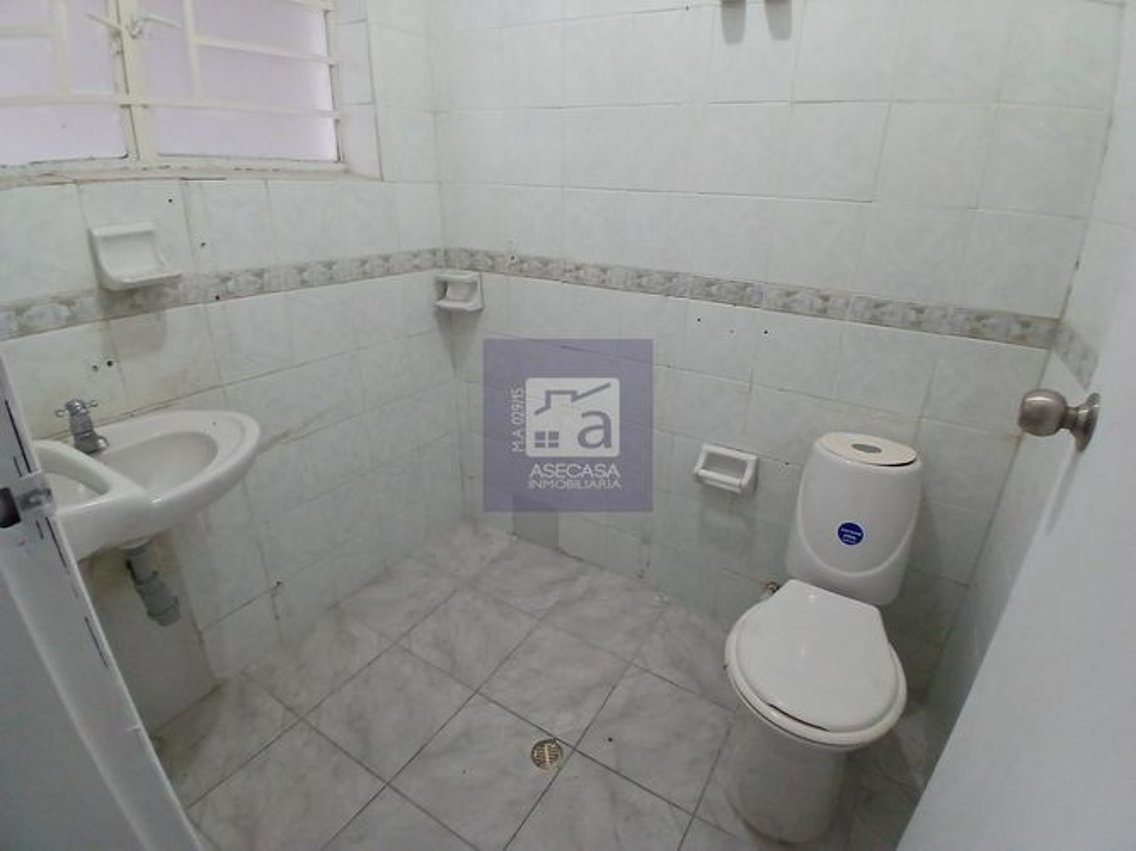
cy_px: 426
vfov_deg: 74.7
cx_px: 568
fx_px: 558
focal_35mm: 17
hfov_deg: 91.0
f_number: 2.2
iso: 125
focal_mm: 1.4
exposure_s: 1/30
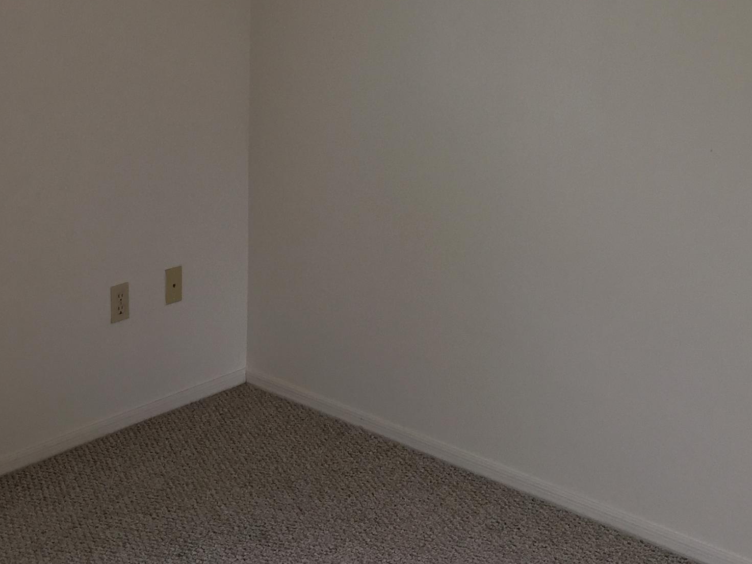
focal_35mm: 59
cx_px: 284
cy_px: 61
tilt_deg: -7.6
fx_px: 1282
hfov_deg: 32.6
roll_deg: -1.3
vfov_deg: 24.1
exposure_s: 1/60
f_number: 2.2
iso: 40
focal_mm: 4.15
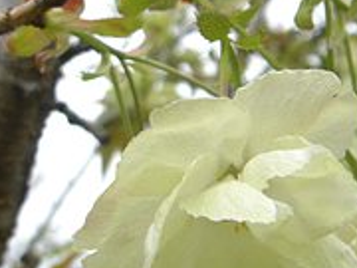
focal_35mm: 108
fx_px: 1114
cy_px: 99
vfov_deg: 13.7
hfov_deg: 18.2
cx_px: 214
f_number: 3.4
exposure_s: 1/160
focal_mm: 6.3
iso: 50
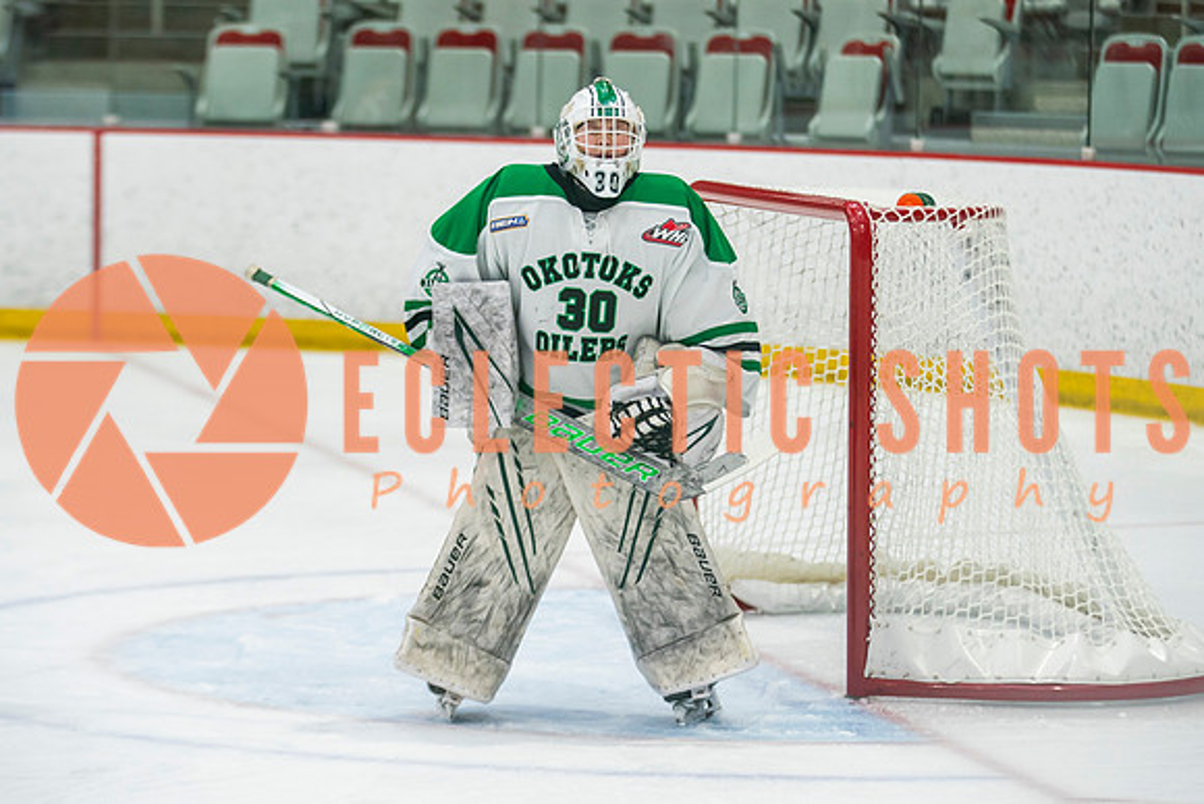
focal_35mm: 174
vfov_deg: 7.9
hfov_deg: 11.8
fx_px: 5828
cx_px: 595
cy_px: 319
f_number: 2.8
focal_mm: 123
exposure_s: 1/640
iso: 1000
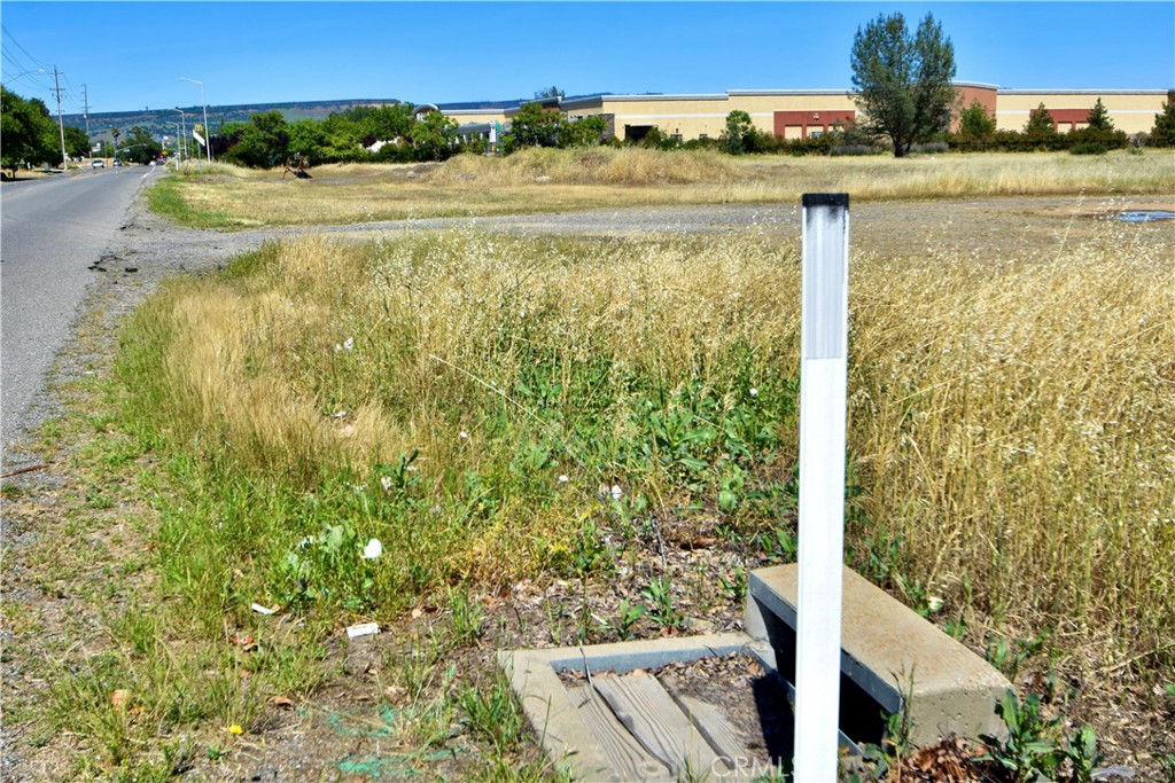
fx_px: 1175
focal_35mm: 36
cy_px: 392
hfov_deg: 53.1
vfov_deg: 36.9
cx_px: 588
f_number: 8
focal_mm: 24
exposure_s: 1/500
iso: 200
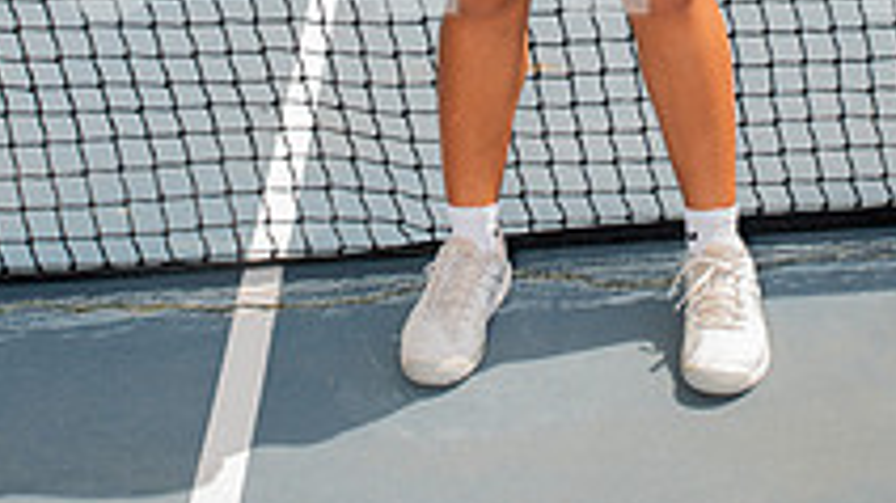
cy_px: -410
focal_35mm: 78
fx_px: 1852
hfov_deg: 27.1
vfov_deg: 13.8
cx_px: 528
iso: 100
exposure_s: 1/250
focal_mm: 35
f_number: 7.1
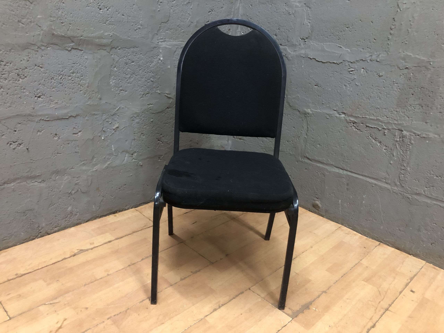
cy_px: 166
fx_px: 359
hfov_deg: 63.4
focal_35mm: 28
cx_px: 222
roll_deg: -4.2
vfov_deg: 49.7
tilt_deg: -20.2
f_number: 1.8
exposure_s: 1/9
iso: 100
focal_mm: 3.99
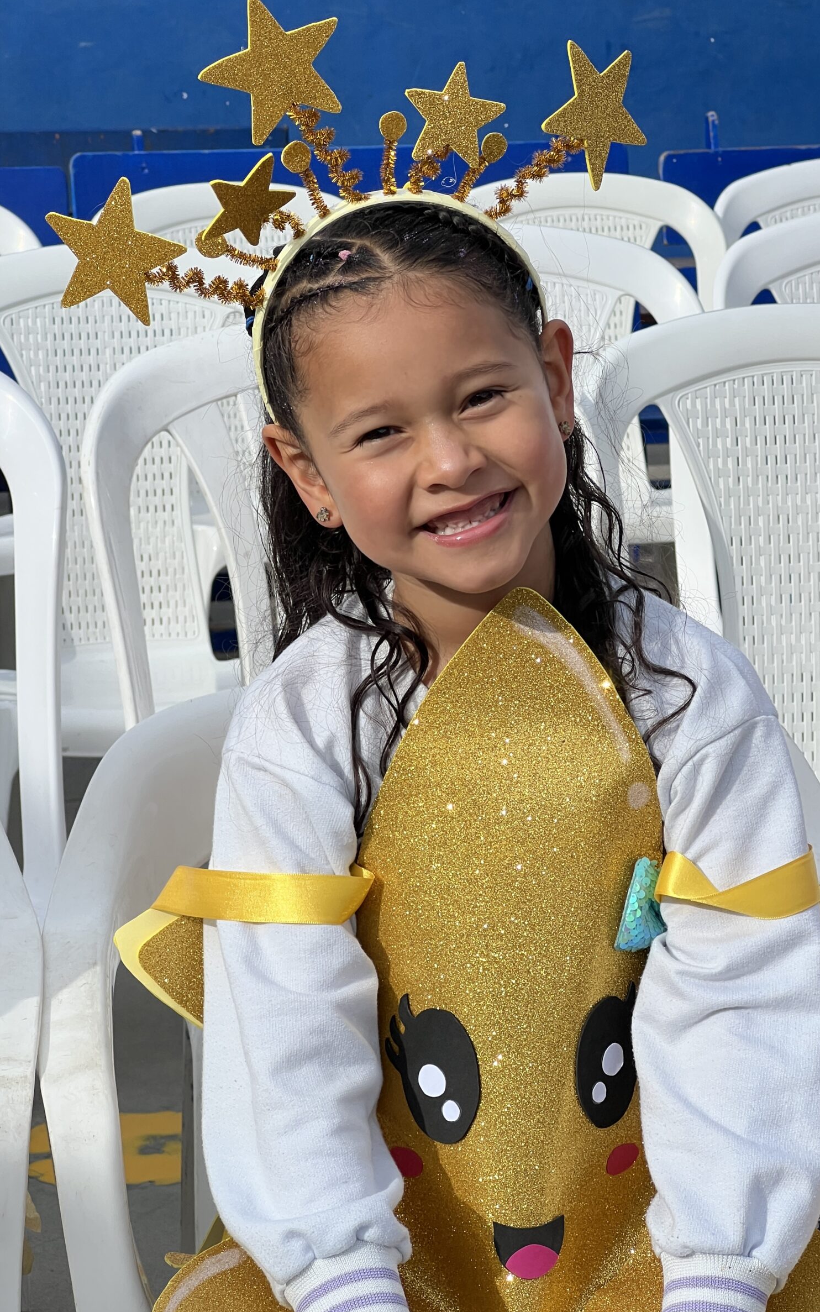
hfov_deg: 14.8
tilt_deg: -10.9
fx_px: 3146
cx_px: 486
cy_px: 625
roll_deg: +1.4
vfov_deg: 23.5
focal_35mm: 88
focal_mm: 9
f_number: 2.8
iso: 32
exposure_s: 1/747
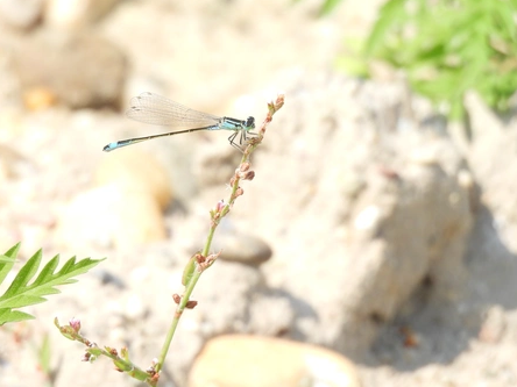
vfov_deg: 1.5
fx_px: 15085
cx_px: 217
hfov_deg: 2.0
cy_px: 145
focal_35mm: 1010
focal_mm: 125
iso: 100
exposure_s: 1/320
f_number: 5.6
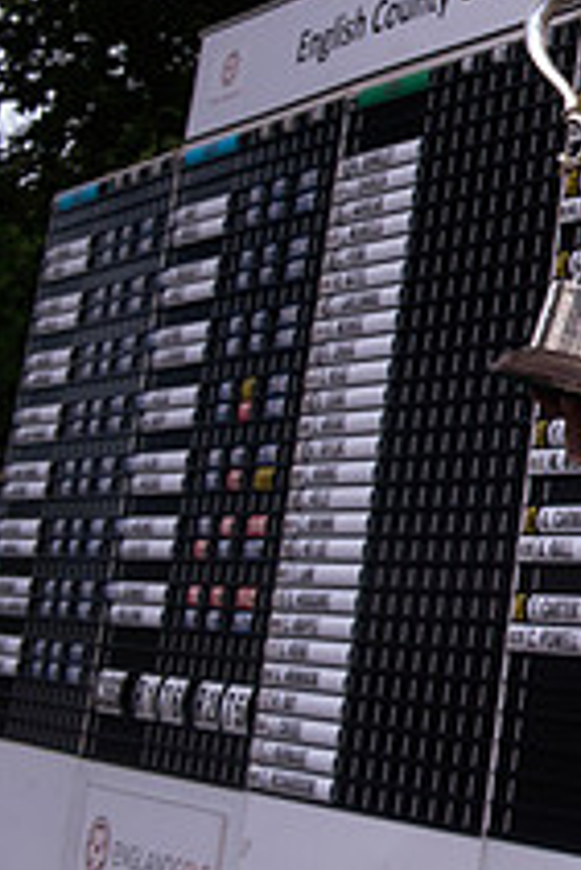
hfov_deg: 13.4
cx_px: 1150
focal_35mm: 88
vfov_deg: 22.9
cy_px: 216
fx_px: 2127
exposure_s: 1/160
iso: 800
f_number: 9
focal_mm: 32
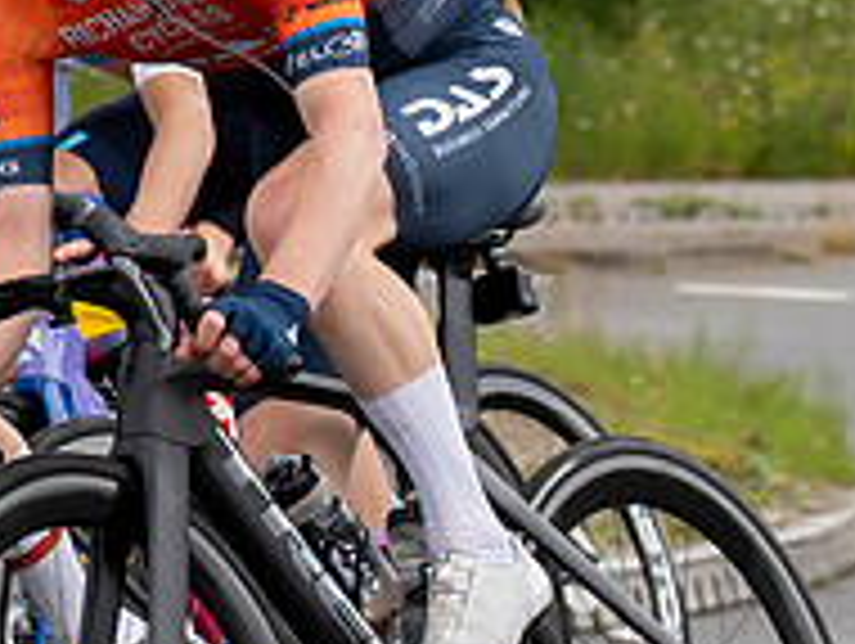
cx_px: -6
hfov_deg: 5.0
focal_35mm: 398
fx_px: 9843
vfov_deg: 3.7
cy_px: -333
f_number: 4.5
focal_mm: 70
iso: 640
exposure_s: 1/1000
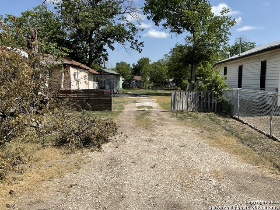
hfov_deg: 61.7
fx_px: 235
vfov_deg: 48.2
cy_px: 105
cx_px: 140
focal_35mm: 29
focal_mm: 3
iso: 16
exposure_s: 1/2320
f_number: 1.8
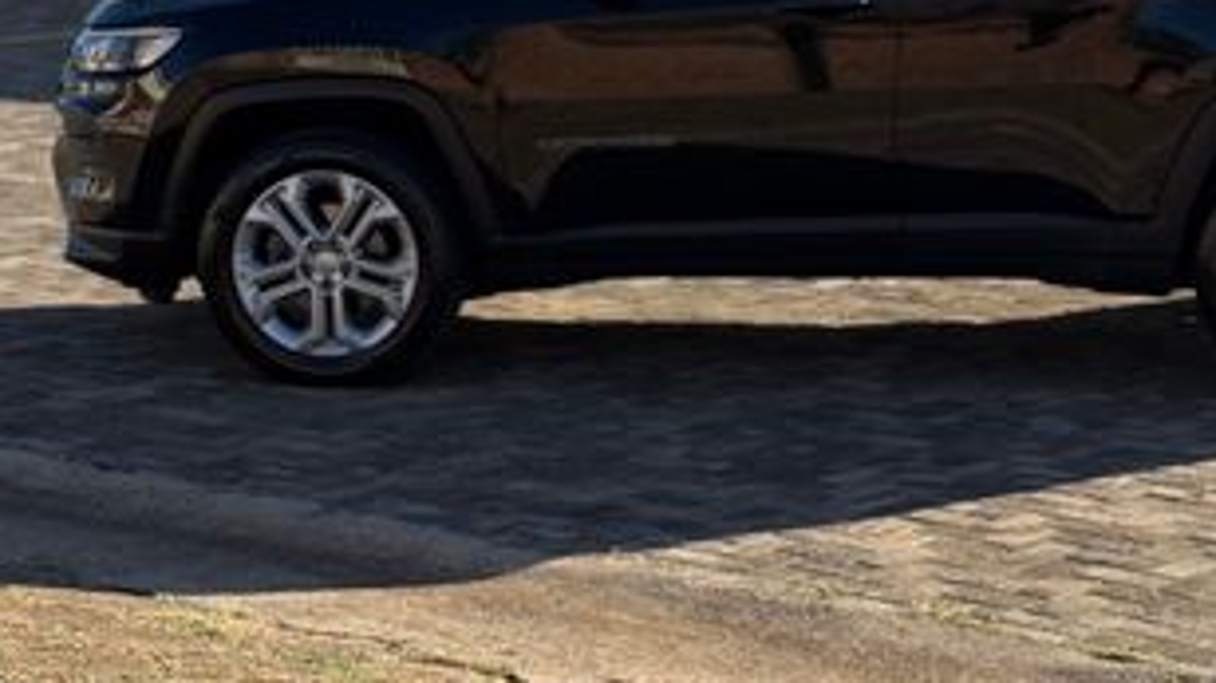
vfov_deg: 15.0
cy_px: 182
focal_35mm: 80
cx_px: 829
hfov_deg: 26.4
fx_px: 2579
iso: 64
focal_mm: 6.76
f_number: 1.78
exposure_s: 1/3534
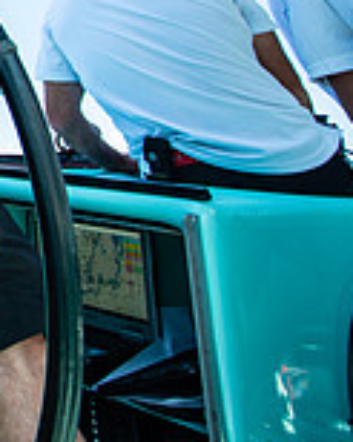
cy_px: -79
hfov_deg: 16.5
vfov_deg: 30.4
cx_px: -436
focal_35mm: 53
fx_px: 693
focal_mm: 15
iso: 250
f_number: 5.6
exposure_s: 1/500
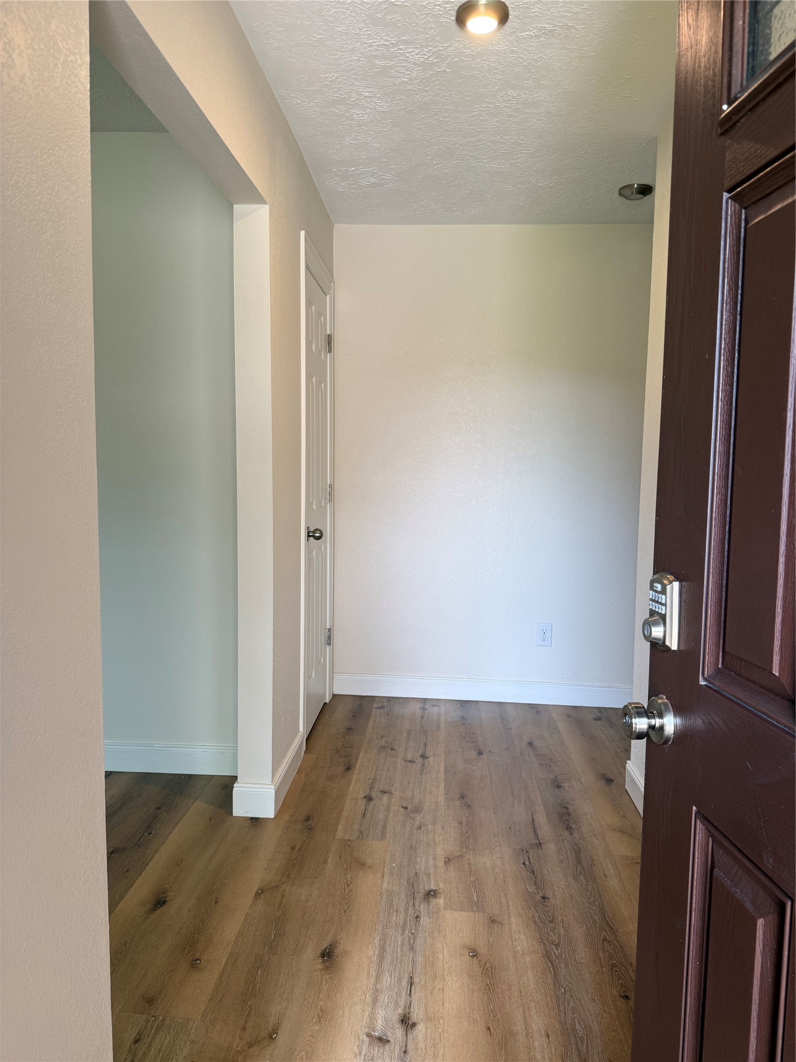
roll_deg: -2.5
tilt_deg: -4.2
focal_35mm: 24
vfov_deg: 71.6
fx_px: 736
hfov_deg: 56.8
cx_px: 398
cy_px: 531
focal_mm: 6.76
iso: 100
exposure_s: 1/120
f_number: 1.78
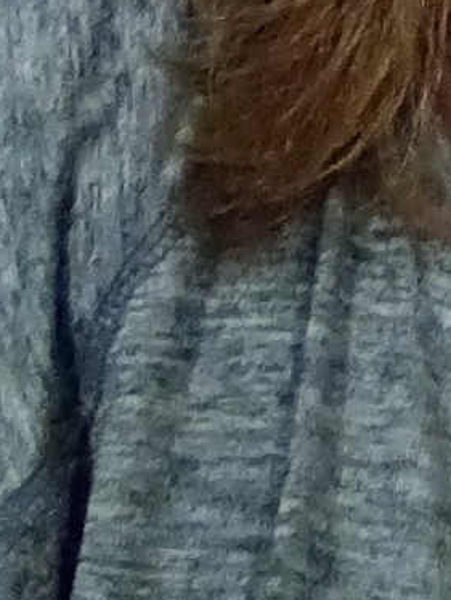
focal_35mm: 124
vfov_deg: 14.0
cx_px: 766
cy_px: -507
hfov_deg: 11.3
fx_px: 2152
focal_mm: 2.27
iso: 239
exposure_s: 1/20
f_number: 2.2
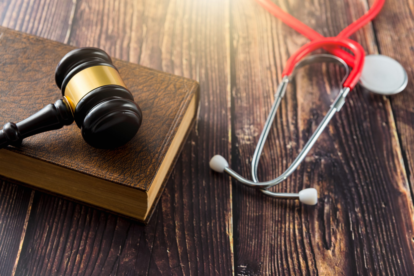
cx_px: 207
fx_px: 805
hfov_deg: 28.8
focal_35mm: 70
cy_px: 138
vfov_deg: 19.5
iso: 100
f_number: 9.5
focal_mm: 70
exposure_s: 1/125
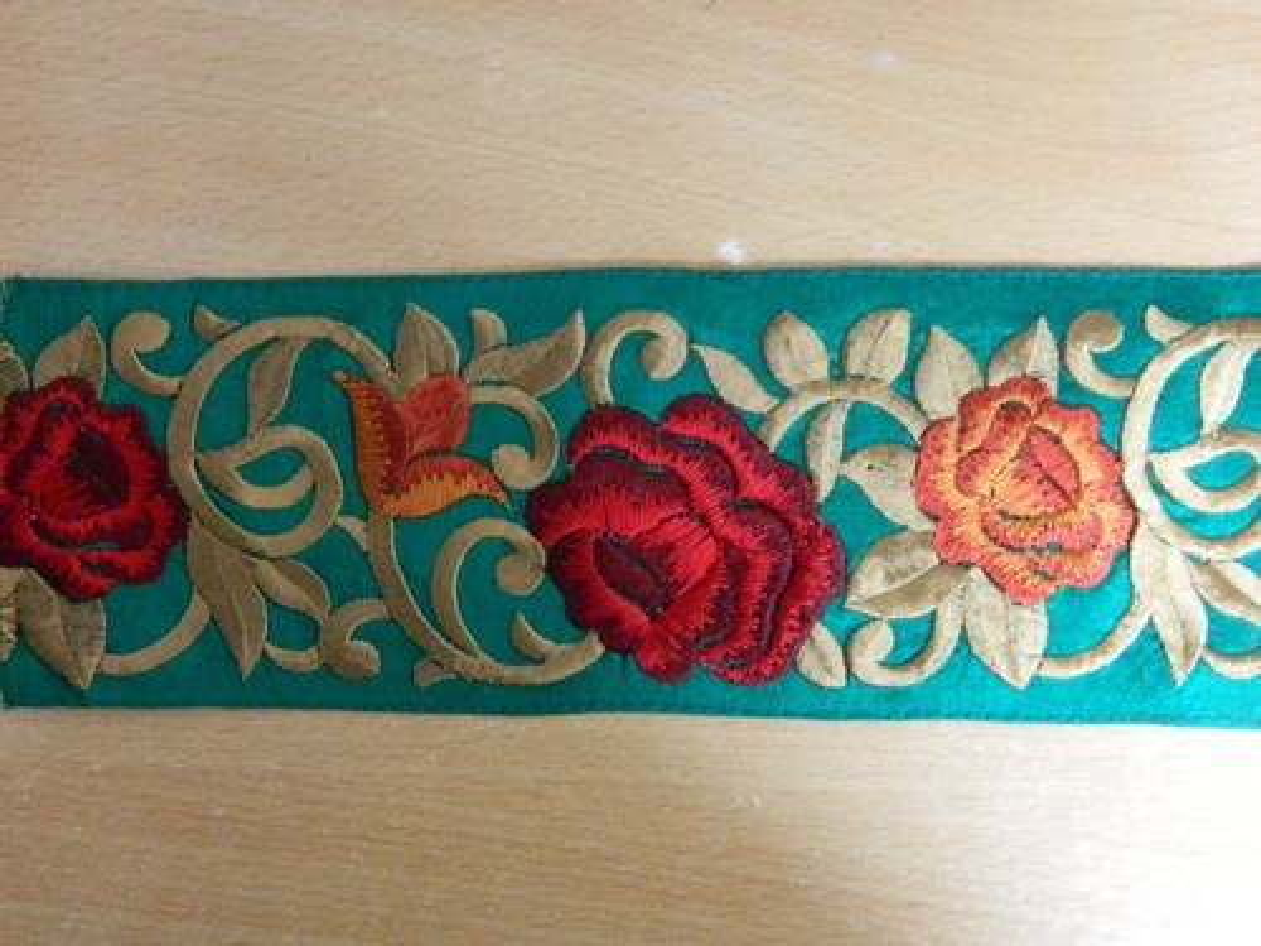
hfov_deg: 40.4
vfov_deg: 30.9
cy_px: 473
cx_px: 630
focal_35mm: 47
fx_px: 1712
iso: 800
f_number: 3.6
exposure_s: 1/2.5
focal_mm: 8.4
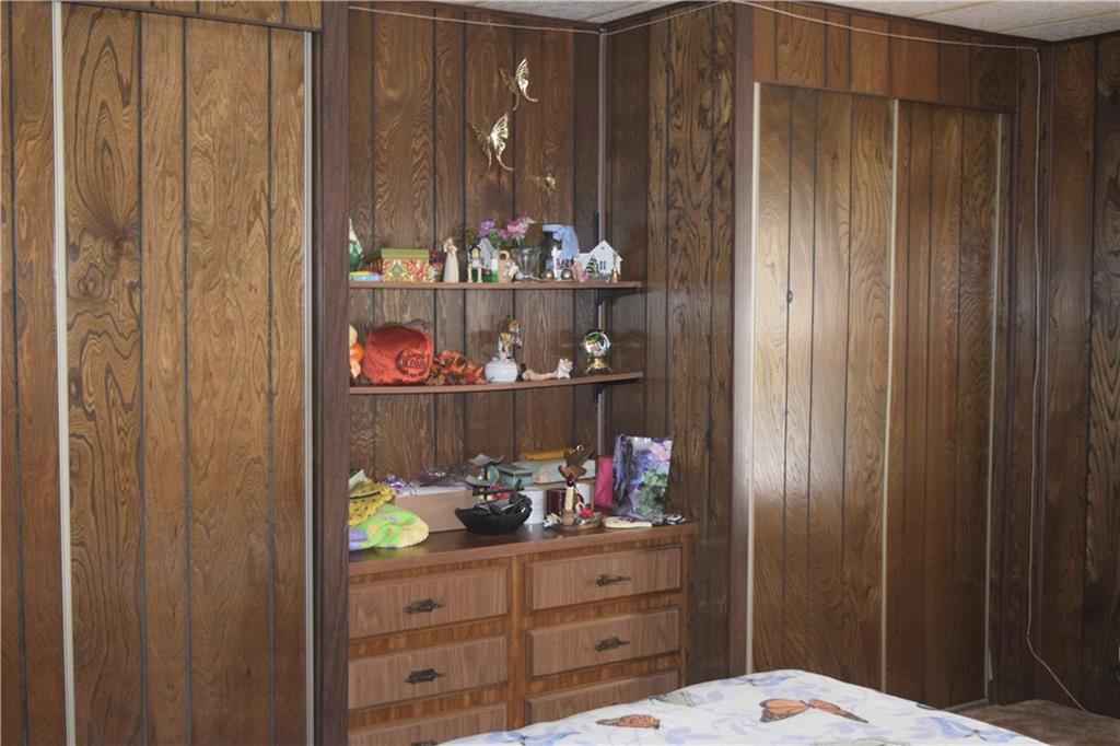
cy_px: 373
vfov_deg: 29.8
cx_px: 560
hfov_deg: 43.6
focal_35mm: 45
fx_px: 1399
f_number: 4.2
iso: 3200
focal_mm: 30
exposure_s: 1/60
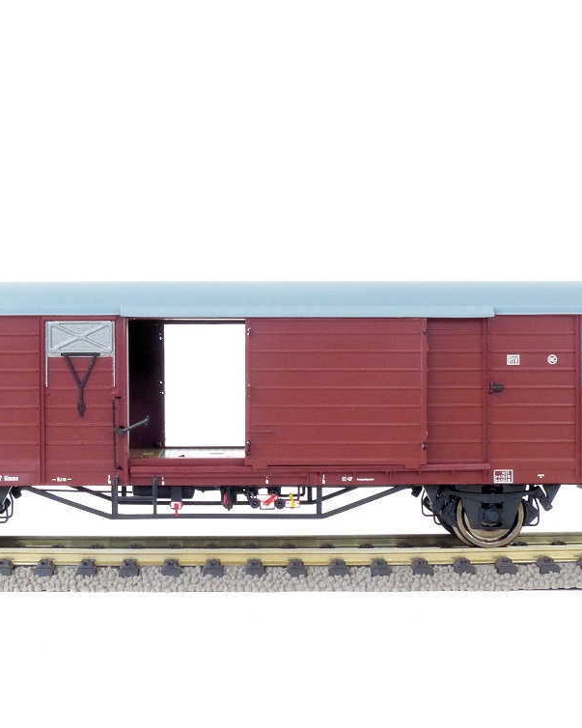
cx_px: 220
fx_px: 1141
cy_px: 366
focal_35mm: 53
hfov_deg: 28.5
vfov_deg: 35.4
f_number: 8
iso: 400
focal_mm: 7
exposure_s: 1/30
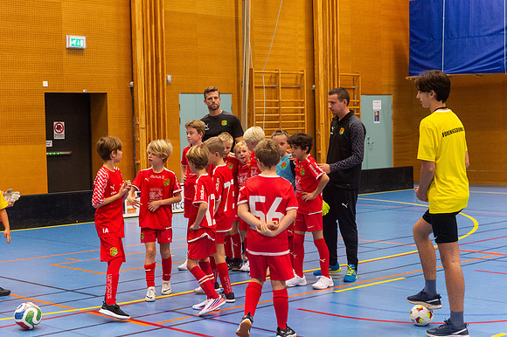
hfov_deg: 28.9
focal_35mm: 70
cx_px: 254
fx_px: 985
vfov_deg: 19.4
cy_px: 168
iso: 8000
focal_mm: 70
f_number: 3.5
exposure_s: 1/500
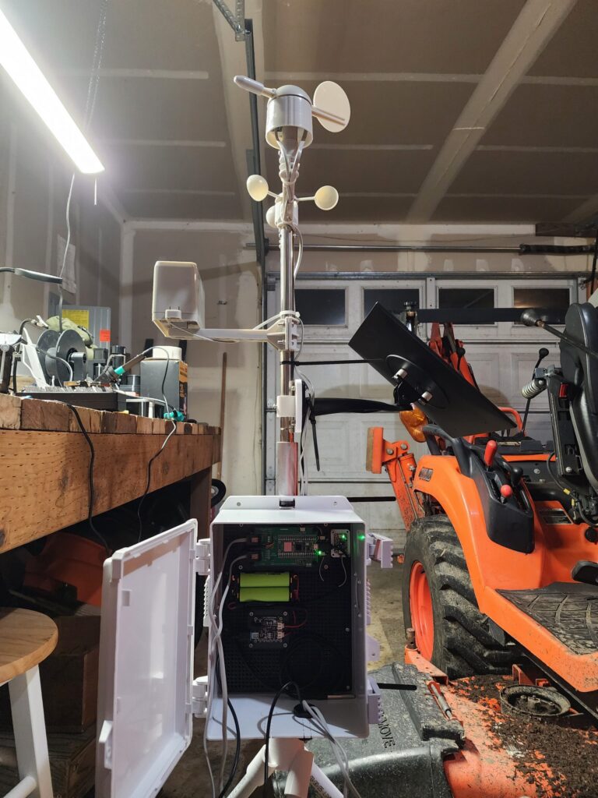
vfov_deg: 73.9
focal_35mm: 23
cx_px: 299
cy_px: 399
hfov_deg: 58.9
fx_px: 530
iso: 800
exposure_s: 1/120
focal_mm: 6.4
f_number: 1.8
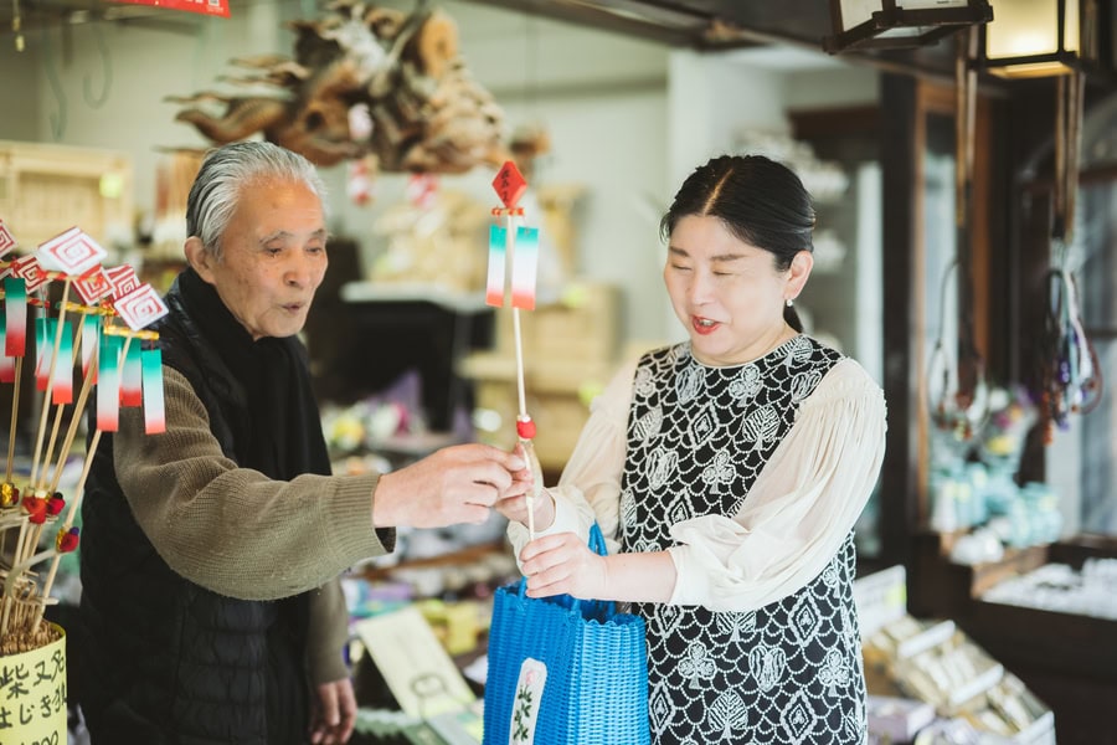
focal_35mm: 50
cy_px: 372
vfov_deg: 27.0
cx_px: 558
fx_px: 1551
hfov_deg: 39.6
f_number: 1.2
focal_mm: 50
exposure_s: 1/800
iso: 400
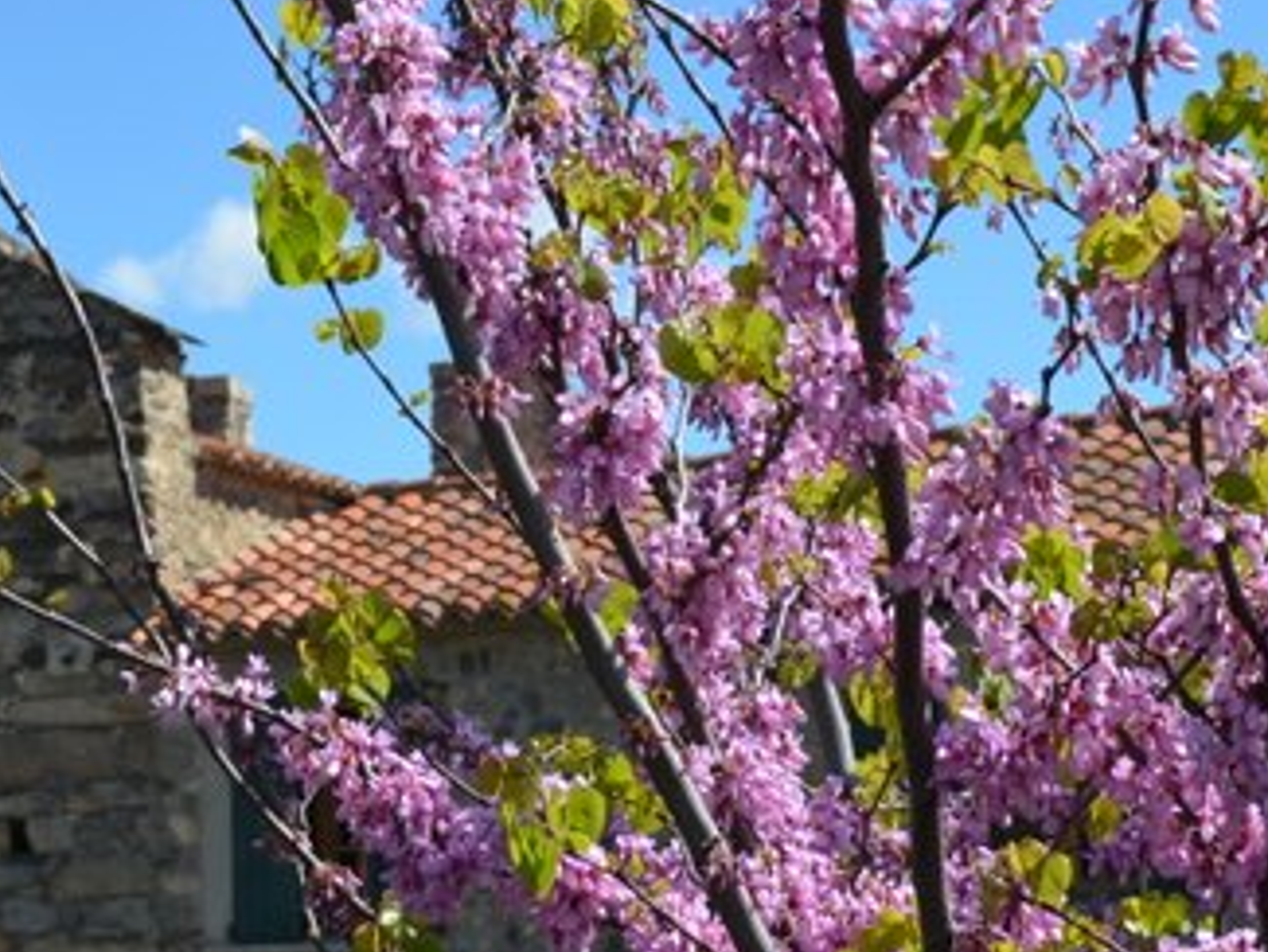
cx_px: 554
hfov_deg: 16.7
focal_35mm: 118
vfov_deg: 12.5
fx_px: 4324
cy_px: 279
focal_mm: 26
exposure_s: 1/250
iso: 100
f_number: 8
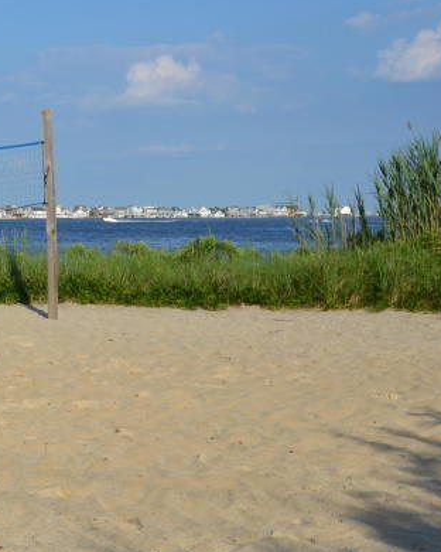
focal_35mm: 78
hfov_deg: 18.0
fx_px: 1273
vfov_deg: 24.3
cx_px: -175
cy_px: 190
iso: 100
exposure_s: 1/250
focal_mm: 24
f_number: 8
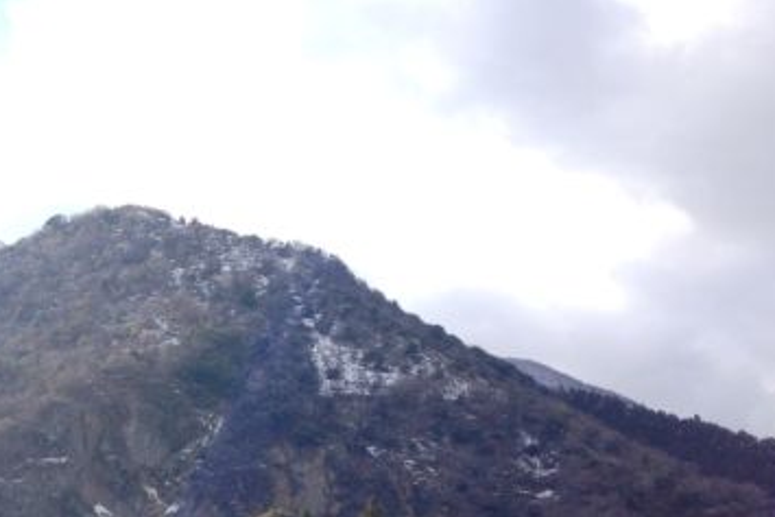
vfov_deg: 23.1
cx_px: 188
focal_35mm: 58
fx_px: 1249
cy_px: 417
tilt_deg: +15.7
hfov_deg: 33.7
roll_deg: -0.8
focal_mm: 4.12
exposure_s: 1/903
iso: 50
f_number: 2.4
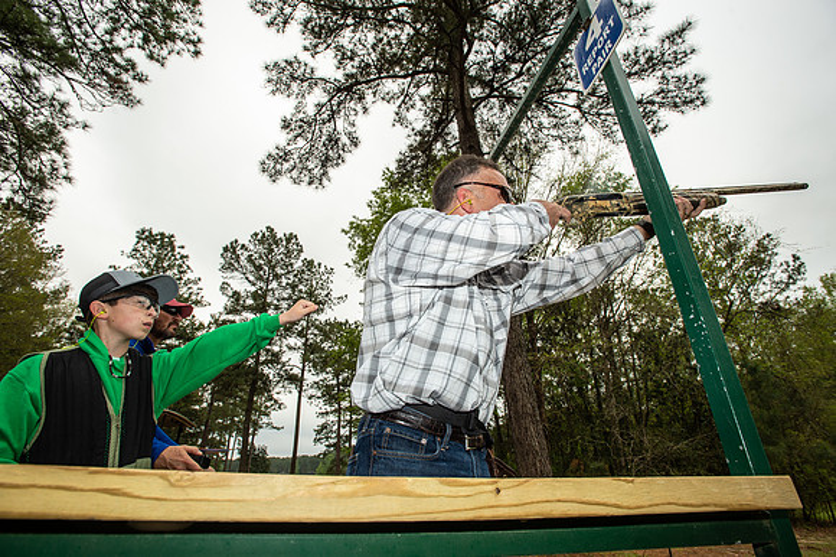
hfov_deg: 93.3
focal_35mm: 17
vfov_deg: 70.4
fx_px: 395
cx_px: 418
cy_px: 278
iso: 125
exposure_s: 1/200
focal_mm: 17
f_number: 8
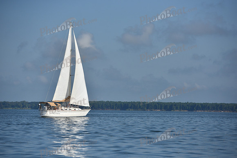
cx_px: 118
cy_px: 79
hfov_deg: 15.2
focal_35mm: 135
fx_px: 889
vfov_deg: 10.2
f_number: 4.5
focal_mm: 135
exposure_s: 1/8000
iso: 320
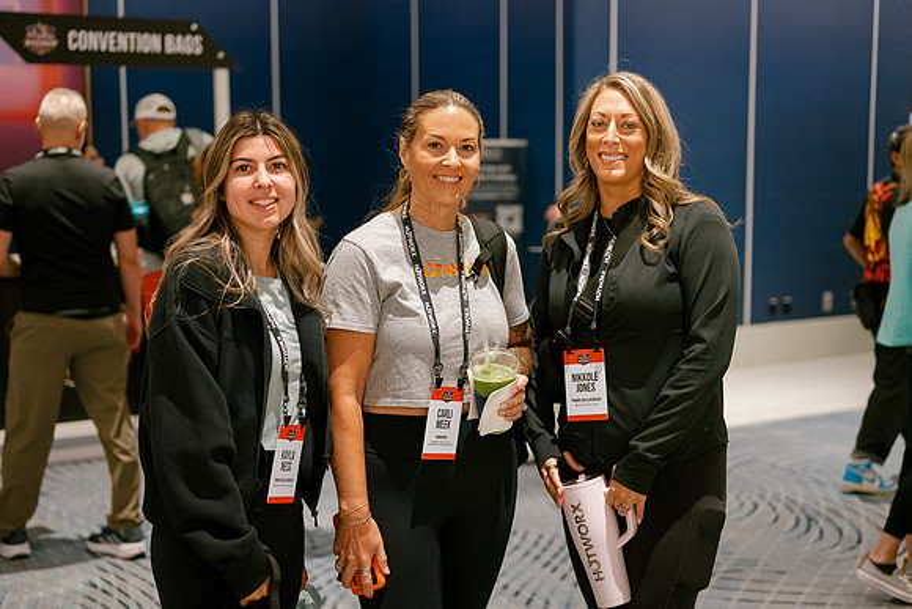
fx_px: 1267
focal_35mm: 50
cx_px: 456
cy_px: 304
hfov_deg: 39.6
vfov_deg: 27.0
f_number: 2.2
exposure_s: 1/125
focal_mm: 50
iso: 1600
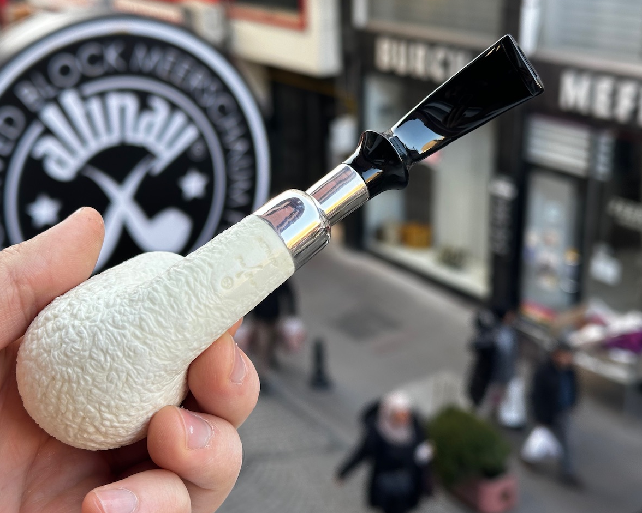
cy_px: 254
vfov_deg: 29.7
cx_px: 305
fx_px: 969
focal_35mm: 51
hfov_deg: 36.6
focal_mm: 6.86
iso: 50
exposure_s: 1/157
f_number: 1.78
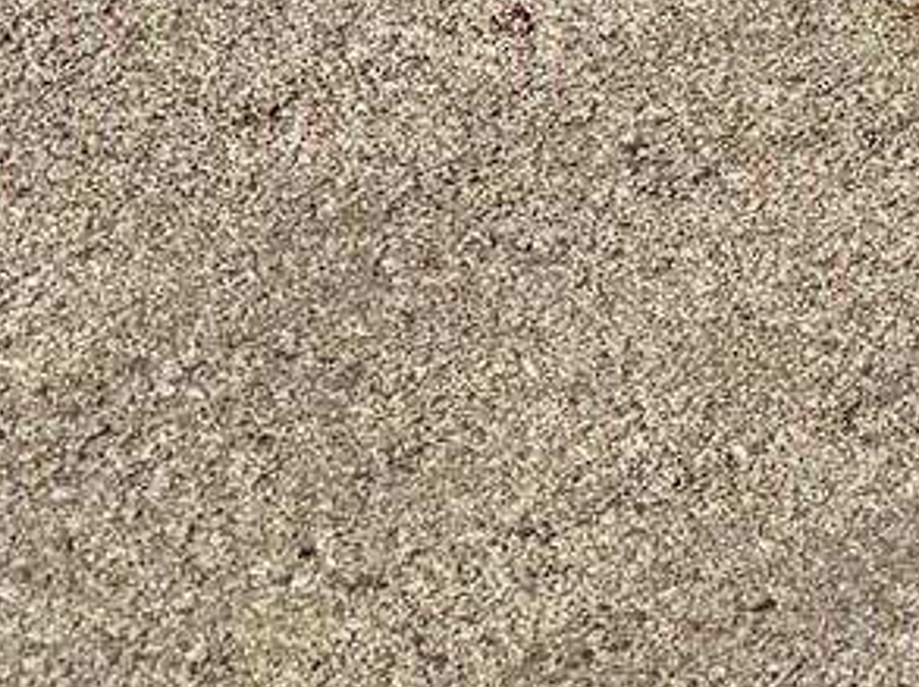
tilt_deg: -4.1
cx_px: 1970
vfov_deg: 7.4
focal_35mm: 168
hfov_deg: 10.6
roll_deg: -1.1
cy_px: -1603
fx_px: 4455
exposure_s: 1/5319
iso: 80
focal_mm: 6.76
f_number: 1.78
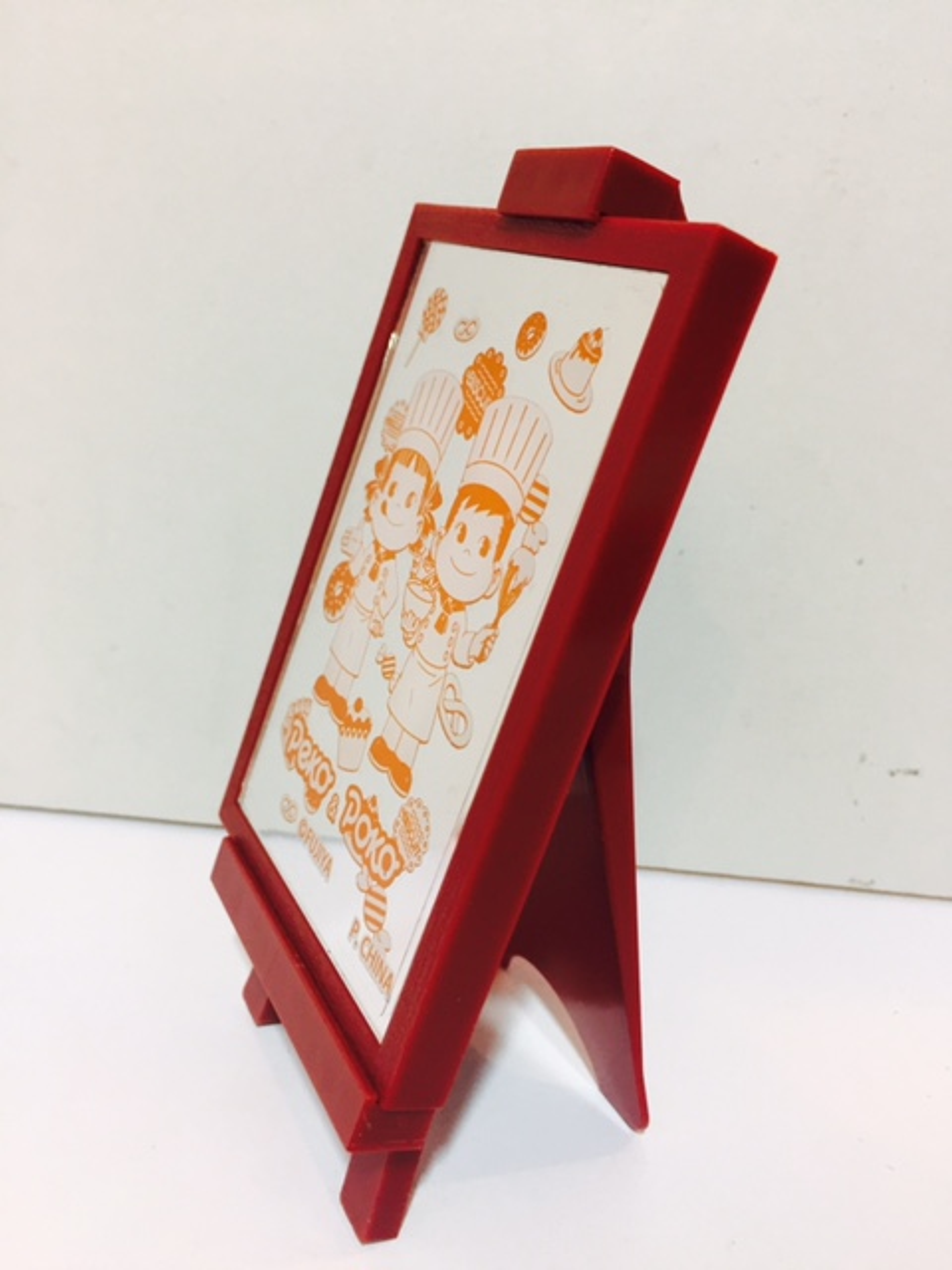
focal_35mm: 29
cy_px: 635
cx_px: 476
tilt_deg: -18.9
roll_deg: -2.3
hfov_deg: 48.2
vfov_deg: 61.7
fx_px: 1063
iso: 125
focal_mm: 4.15
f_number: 2.2
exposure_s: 1/33
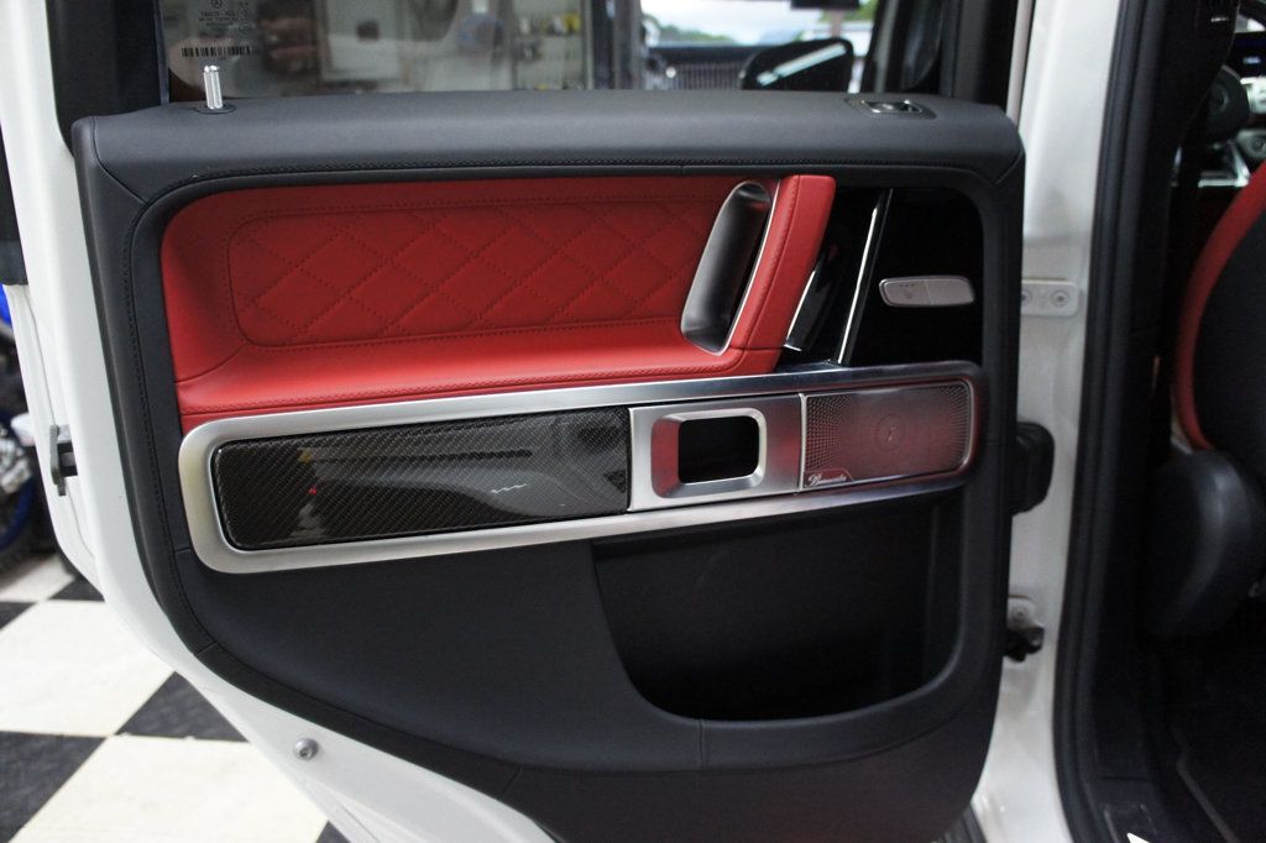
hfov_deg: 67.4
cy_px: 422
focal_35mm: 27
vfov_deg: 47.9
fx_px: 949
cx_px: 633
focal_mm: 18
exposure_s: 1/50
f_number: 3.5
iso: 1600
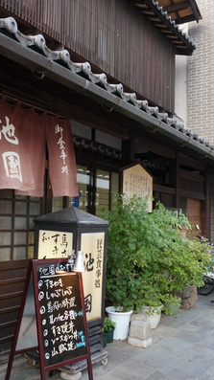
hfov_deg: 30.6
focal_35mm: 38
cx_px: 50
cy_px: 190
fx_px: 384
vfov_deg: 52.8
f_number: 4
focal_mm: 16
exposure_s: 1/60
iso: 640
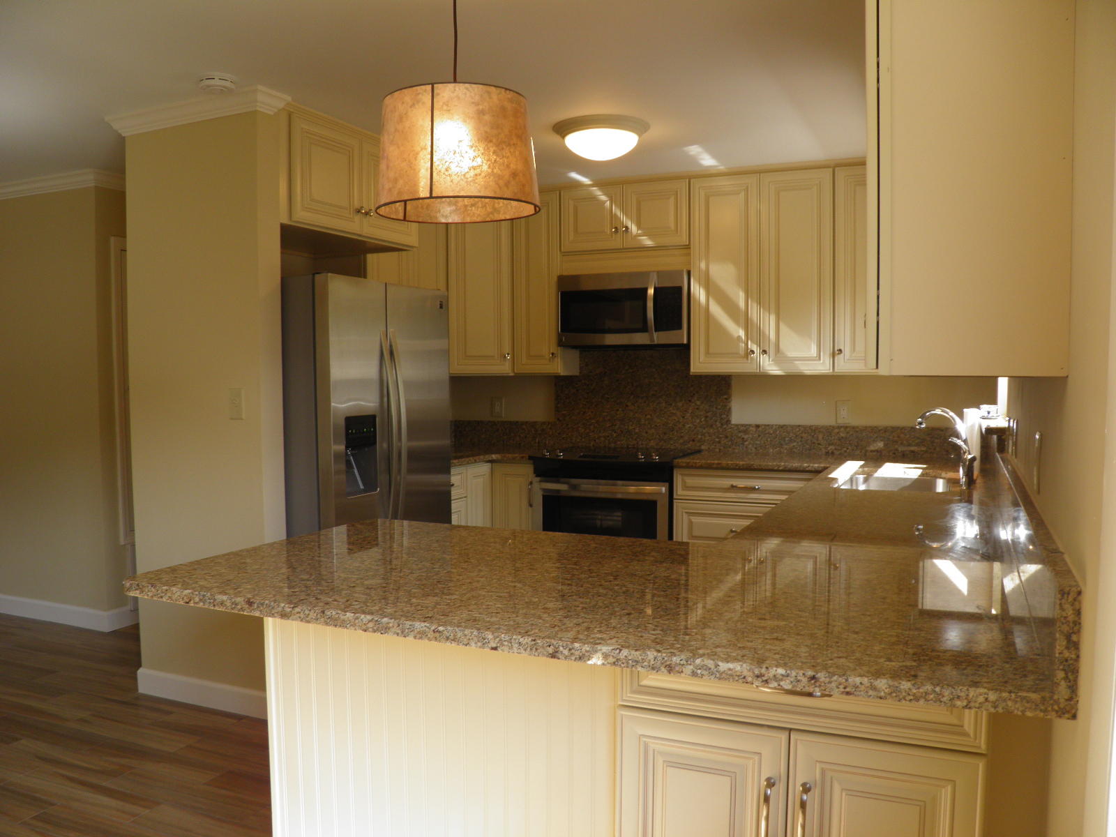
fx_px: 903
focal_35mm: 28
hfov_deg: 63.4
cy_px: 418
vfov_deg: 49.7
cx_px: 558
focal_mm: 4.9
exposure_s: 1/50
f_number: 2.8
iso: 50
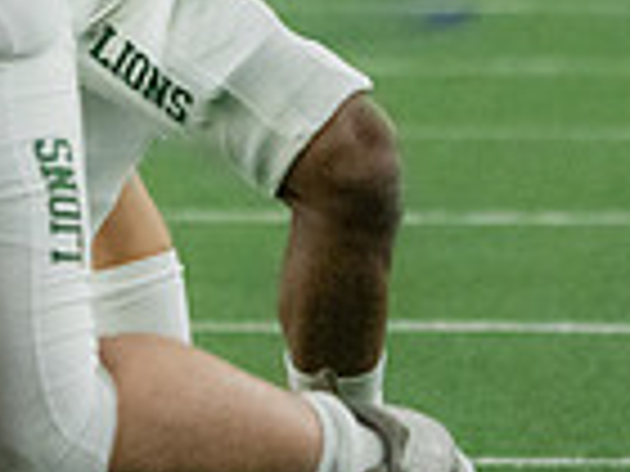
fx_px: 27573
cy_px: -342
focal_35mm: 1515
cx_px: 174
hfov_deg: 1.3
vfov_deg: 1.0
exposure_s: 1/1250
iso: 16000
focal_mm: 297
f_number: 5.6
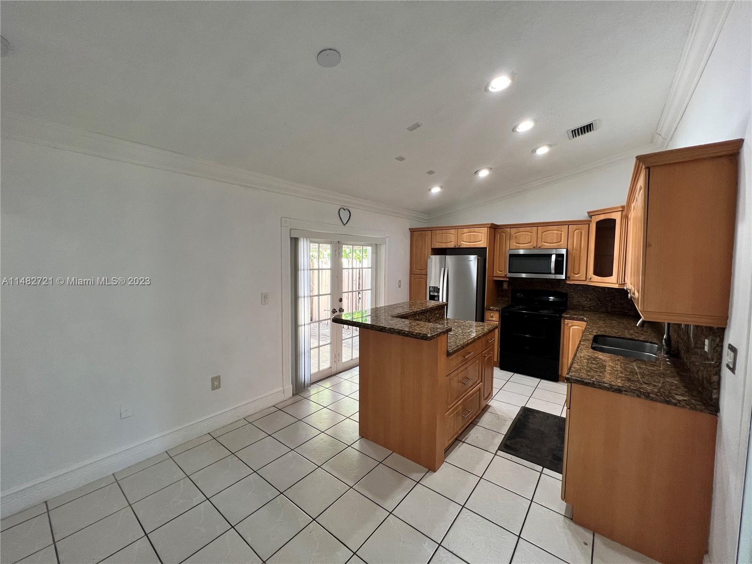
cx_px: 376
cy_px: 282
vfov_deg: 89.9
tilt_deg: -4.7
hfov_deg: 106.2
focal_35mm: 13
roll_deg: +0.2
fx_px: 282
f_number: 1.8
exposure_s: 1/120
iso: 250
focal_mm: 1.57
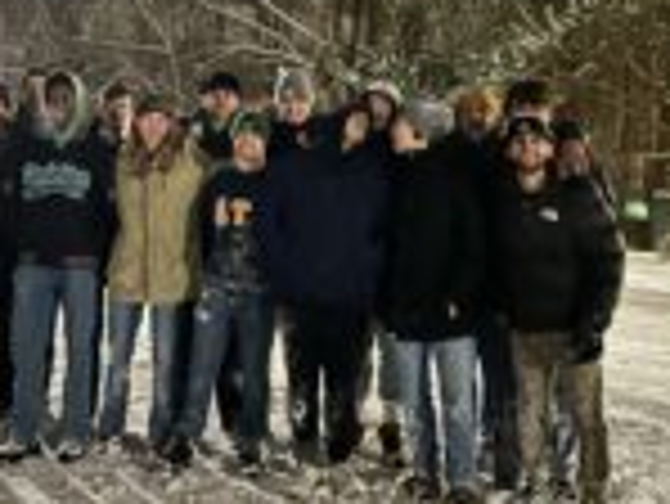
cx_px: 229
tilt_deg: +4.7
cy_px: 92
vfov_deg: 23.7
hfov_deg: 31.4
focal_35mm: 61
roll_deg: -1.5
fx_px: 1182
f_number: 1.5
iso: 1600
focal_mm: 5.7
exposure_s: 1/15
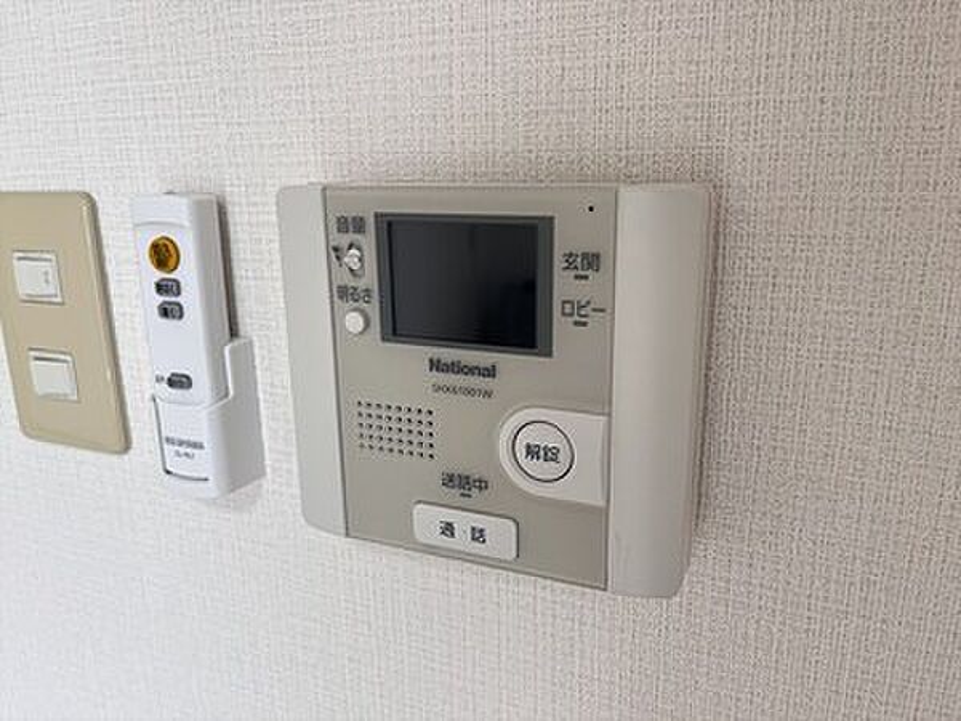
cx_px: 480
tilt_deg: -16.5
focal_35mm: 26
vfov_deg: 53.1
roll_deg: -0.4
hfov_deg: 67.3
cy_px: 360
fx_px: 722
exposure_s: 1/100
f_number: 1.6
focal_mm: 5.1
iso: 40
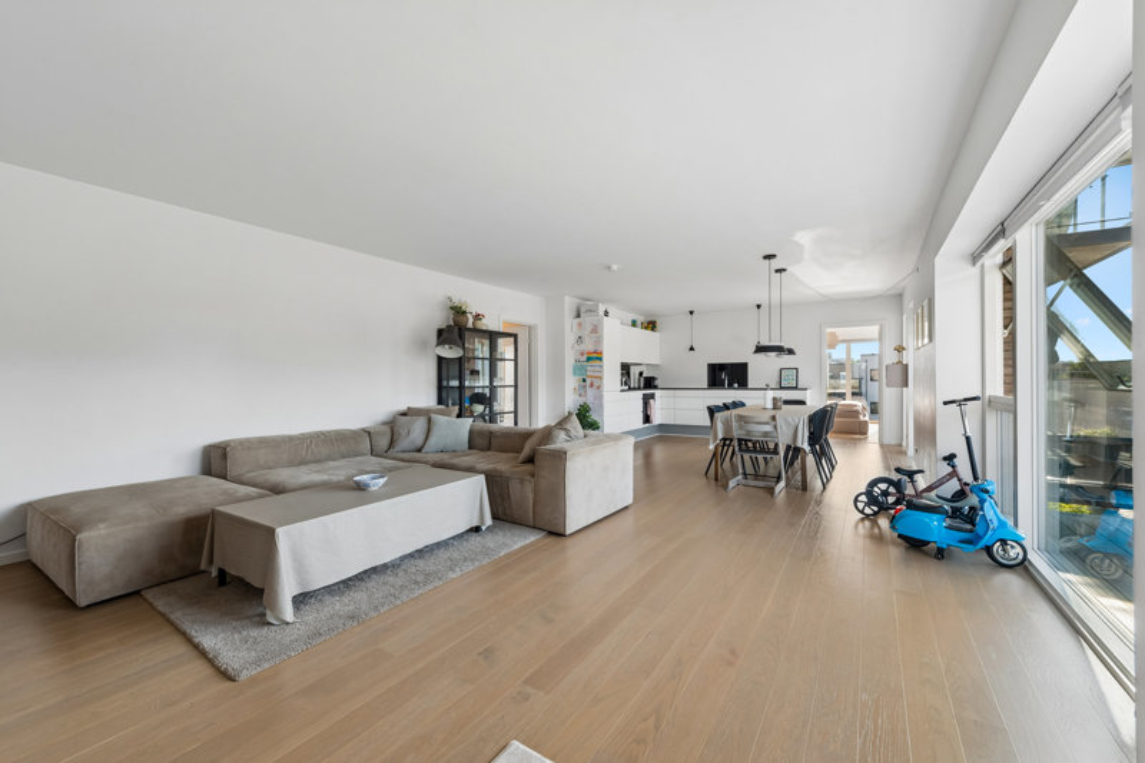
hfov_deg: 104.3
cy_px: 382
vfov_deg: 81.2
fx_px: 445
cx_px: 572
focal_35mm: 14
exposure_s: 1/13
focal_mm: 14
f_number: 10
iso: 200
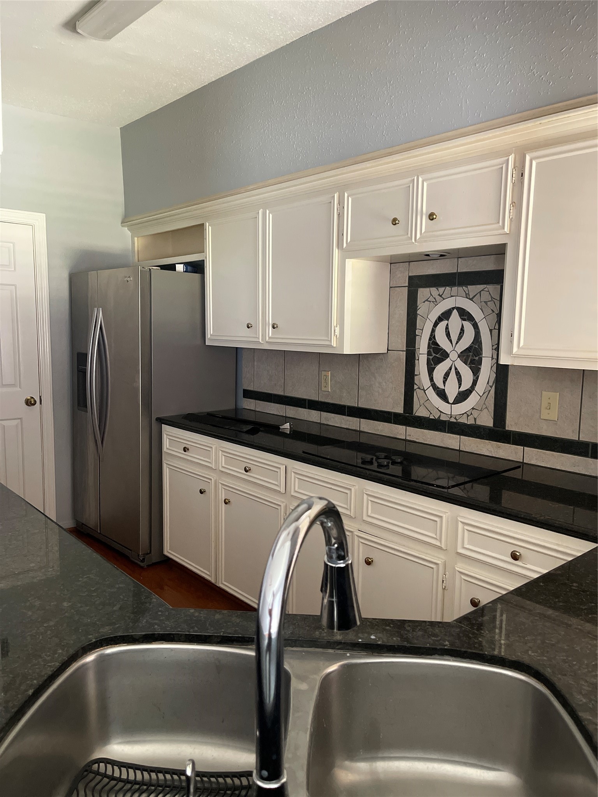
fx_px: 599
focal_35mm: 26
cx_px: 299
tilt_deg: -7.2
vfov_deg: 67.3
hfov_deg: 53.1
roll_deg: -0.1
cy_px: 398
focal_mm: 5.1
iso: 500
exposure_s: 1/60
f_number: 1.6
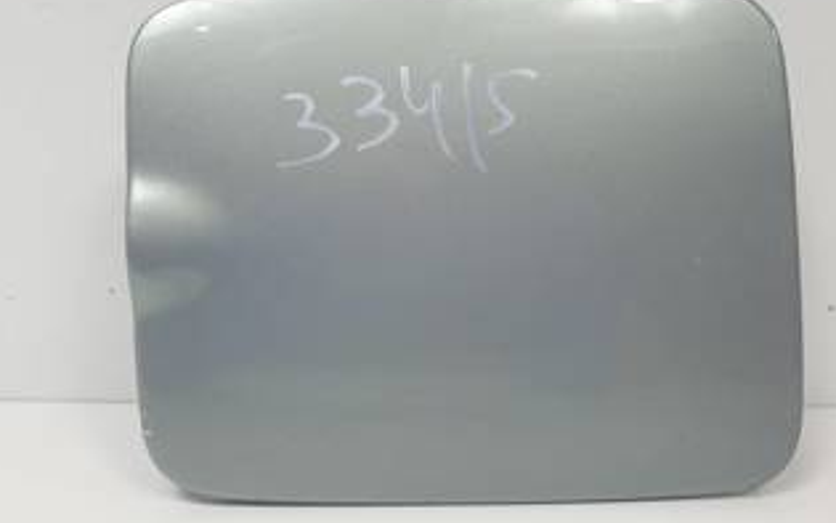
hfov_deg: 55.3
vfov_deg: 36.2
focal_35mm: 35
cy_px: 231
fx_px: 798
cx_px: 403
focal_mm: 4.3
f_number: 2.4
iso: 50
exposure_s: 1/193
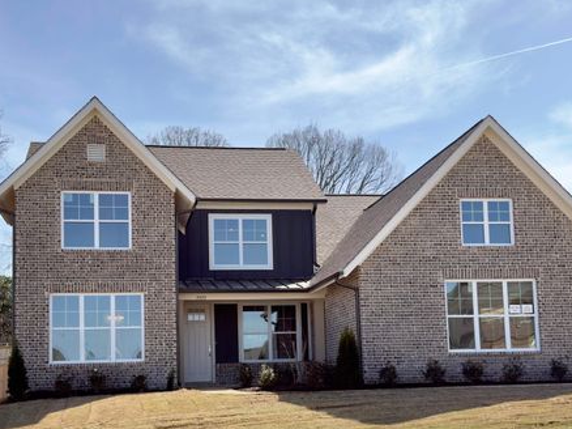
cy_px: 235
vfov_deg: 35.9
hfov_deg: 46.7
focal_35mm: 40
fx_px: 661
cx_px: 325
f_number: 1.78
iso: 64
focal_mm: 6.76
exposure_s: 1/1805
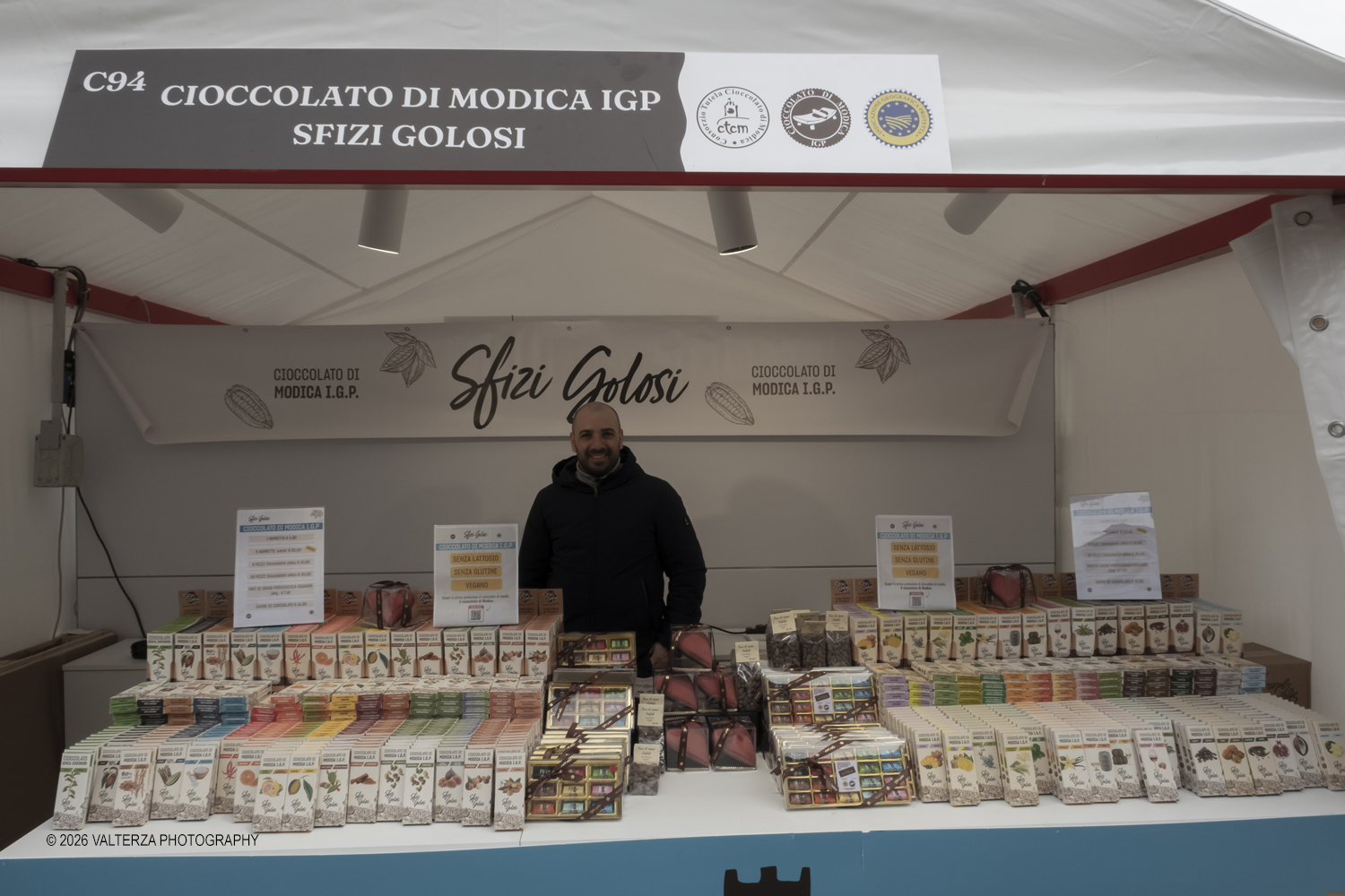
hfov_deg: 73.7
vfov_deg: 53.1
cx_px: 672
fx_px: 897
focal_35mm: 24
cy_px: 448
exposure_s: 1/125
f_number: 16
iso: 800
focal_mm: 16
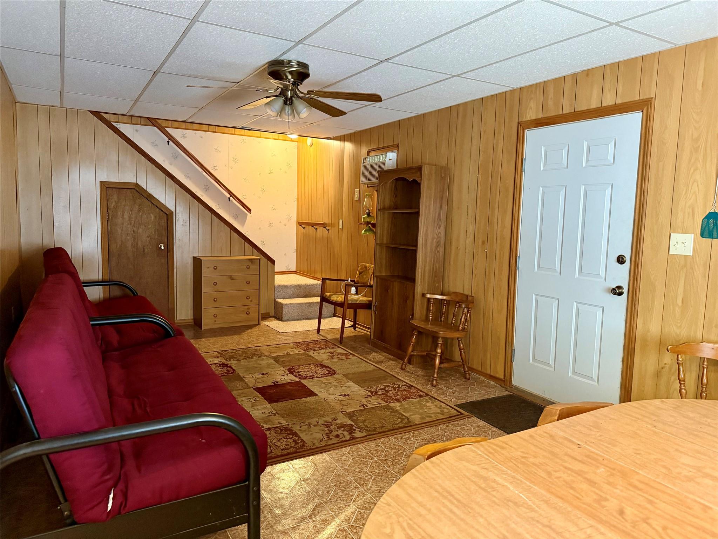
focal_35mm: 24
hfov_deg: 71.6
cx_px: 359
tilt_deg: -5.8
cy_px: 270
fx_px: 498
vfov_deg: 56.8
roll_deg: -1.2
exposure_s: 1/40
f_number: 1.78
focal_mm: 6.76
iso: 640
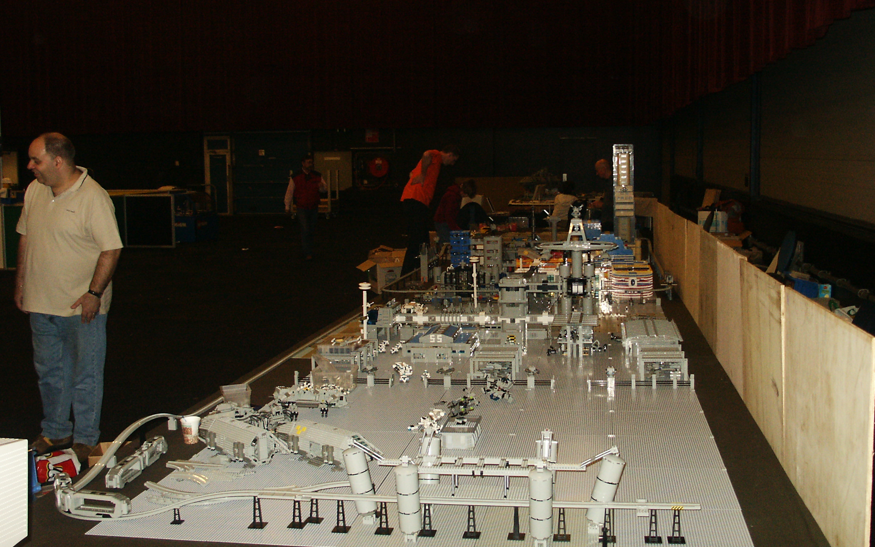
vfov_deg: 32.0
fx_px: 954
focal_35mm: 40
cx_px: 471
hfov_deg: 49.2
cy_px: 266
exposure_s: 1/45
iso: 200
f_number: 3
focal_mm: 7.18
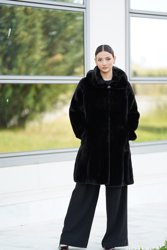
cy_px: 125
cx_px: 84
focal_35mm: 154
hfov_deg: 8.9
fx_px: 1071
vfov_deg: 13.3
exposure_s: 1/250
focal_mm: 154
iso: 200
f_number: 2.8
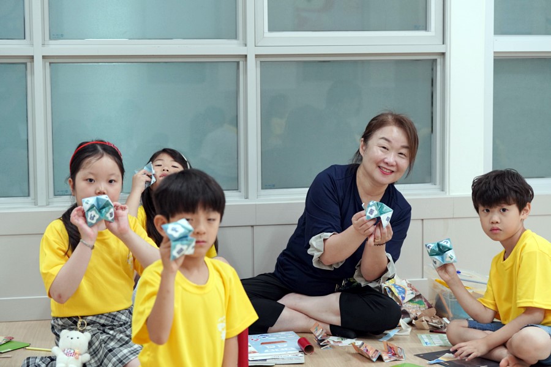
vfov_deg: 19.5
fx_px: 1071
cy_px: 184
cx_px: 276
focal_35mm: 70
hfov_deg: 28.8
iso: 2000
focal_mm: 70
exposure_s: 1/160
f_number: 4
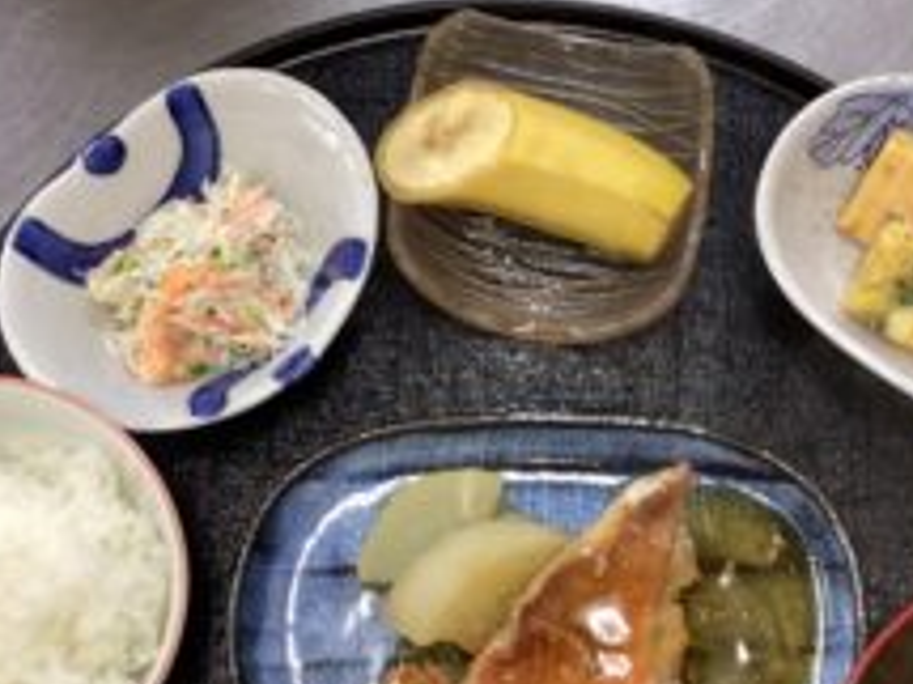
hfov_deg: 35.4
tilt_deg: -82.2
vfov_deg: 26.4
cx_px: 546
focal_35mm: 54
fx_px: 1423
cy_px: 563
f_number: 2.4
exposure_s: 1/60
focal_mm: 3.3
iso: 200
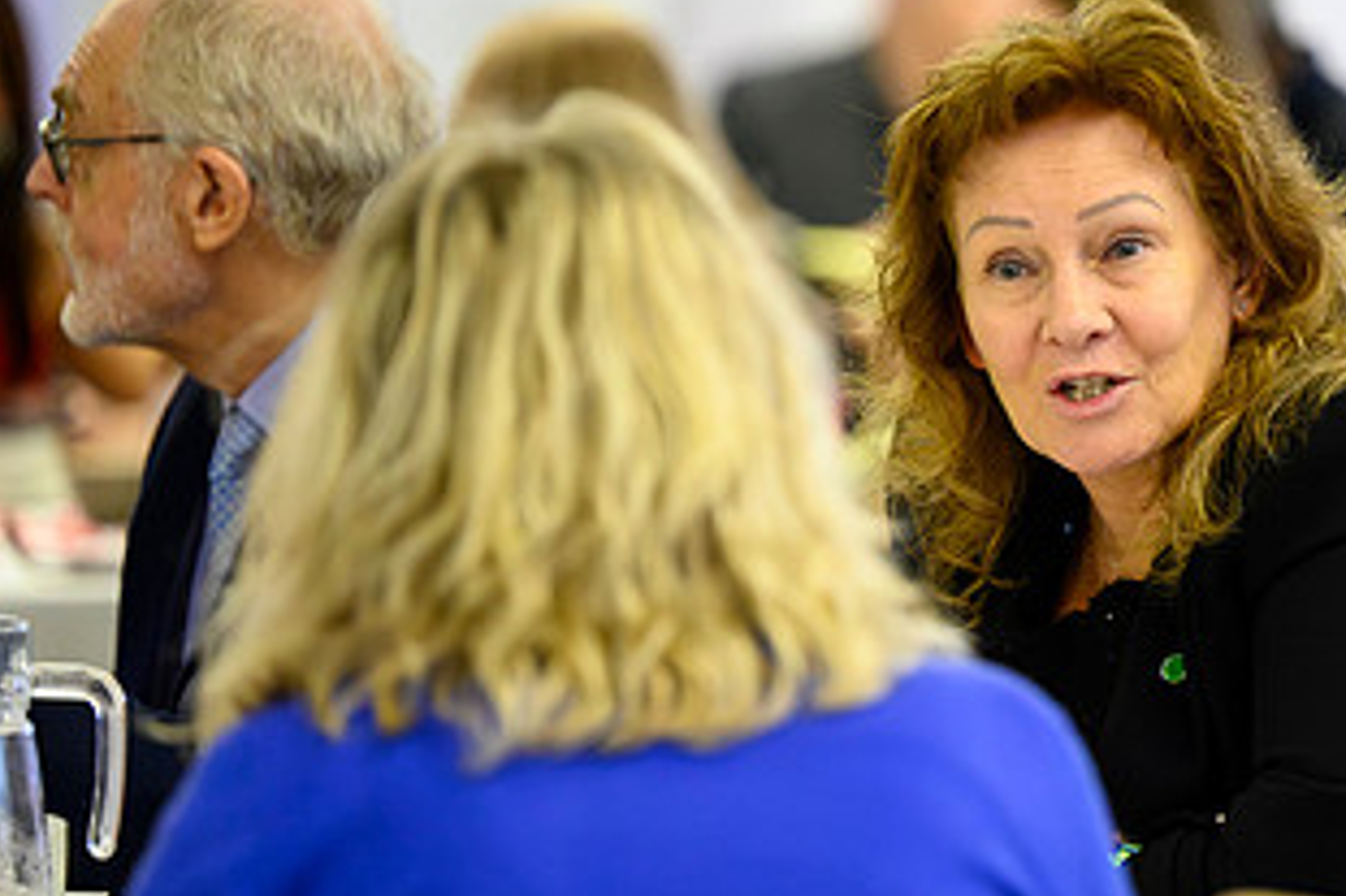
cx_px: 1082
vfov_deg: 4.4
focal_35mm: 311
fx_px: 11621
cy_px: 394
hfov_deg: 6.6
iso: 12800
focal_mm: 165
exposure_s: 1/200
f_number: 2.8
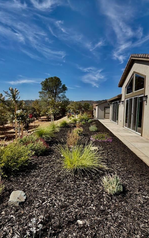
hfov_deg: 59.7
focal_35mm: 20
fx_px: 130
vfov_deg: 85.1
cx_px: 77
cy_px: 120
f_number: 2.2
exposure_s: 1/1033
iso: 20
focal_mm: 2.22
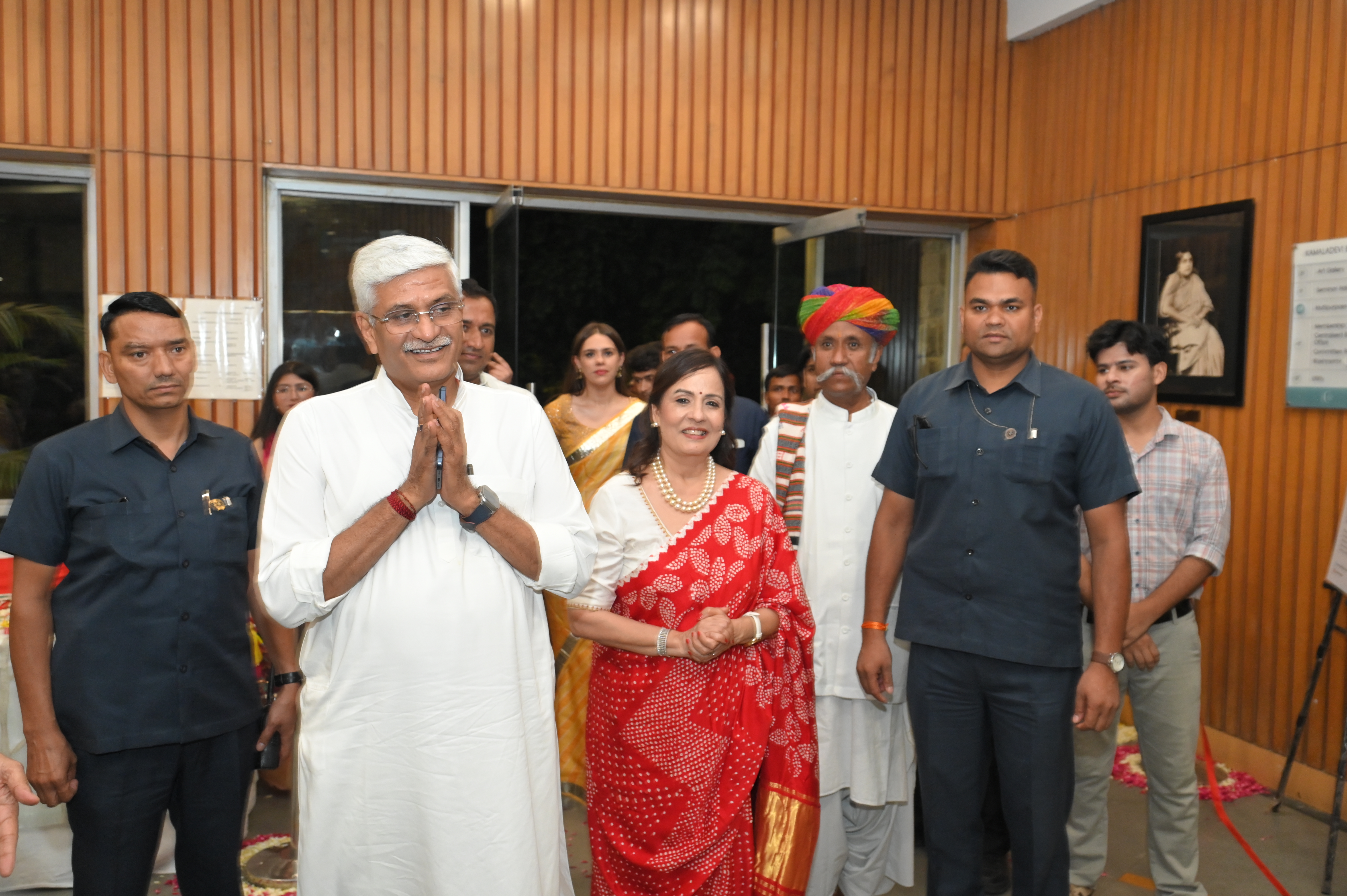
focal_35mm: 30
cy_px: 448
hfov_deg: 61.1
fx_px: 1140
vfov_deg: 42.9
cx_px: 674
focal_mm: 30.5
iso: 3200
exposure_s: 1/125
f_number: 5.6
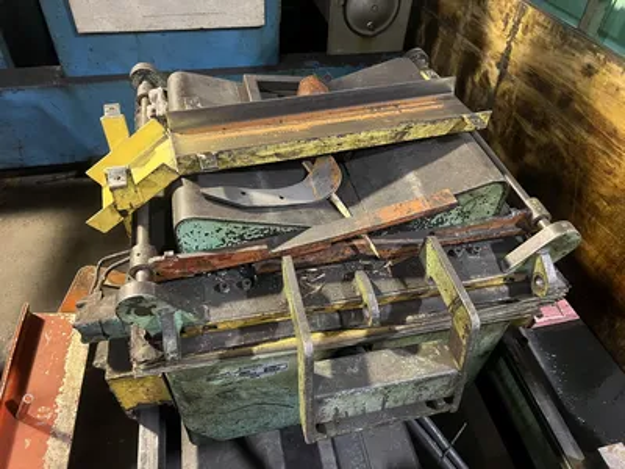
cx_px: 312
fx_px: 469
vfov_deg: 53.1
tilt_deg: -45.9
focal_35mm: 26
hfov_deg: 67.3
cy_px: 234
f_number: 1.5
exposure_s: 1/30
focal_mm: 5.7
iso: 500
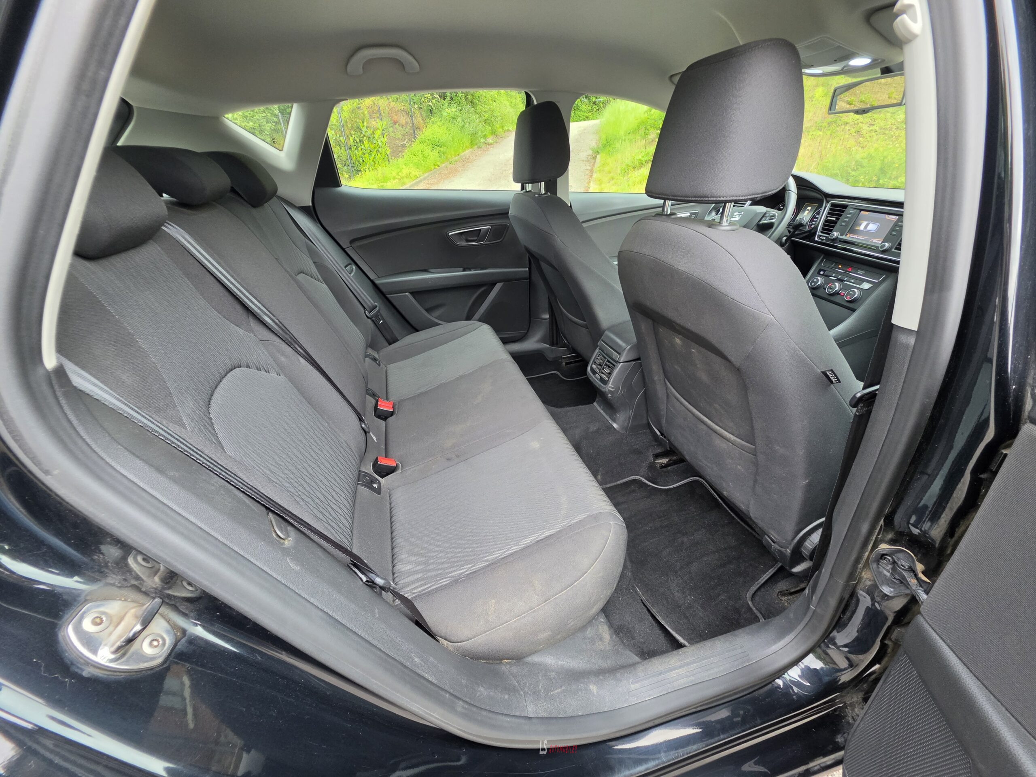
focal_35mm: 13
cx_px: 518
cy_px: 388
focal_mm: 2.2
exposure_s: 1/120
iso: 320
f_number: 1.9
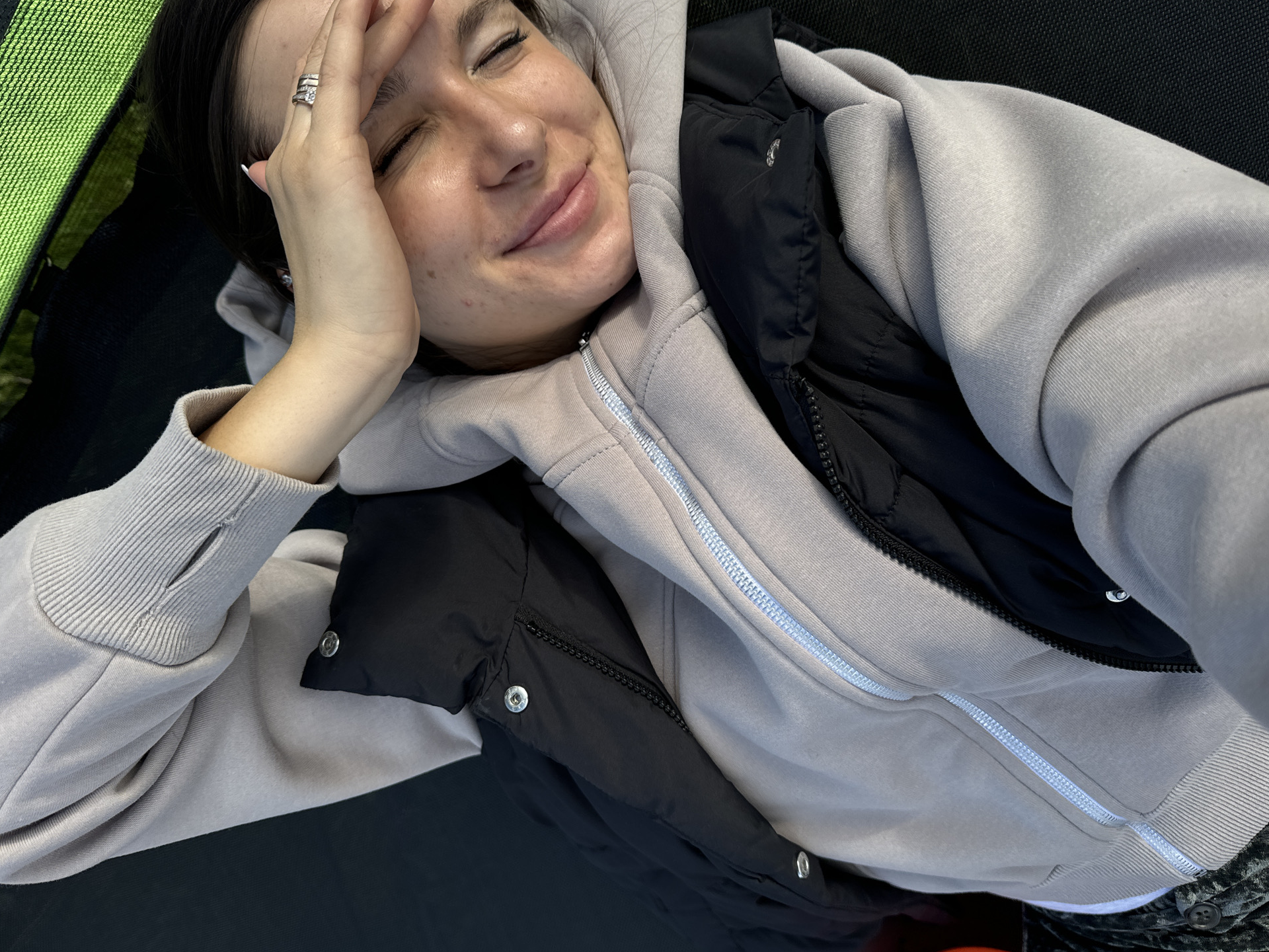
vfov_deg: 54.9
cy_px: 488
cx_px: 641
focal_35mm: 25
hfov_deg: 69.4
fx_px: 916
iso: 80
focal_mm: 6.76
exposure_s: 1/938
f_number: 1.78
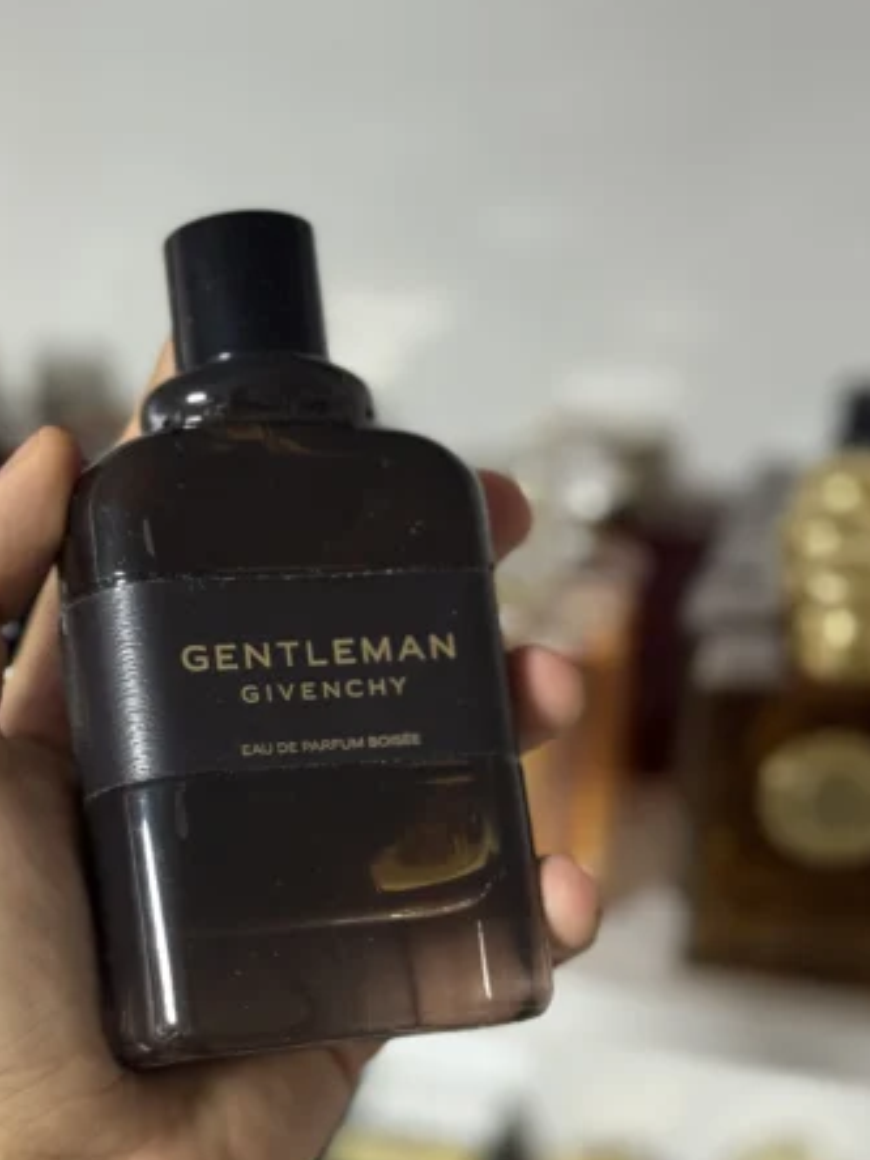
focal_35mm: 62
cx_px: 329
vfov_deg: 31.1
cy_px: 715
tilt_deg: -23.2
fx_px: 2078
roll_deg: -1.3
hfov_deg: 23.6
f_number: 1.78
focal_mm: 6.76
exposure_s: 1/50
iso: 200
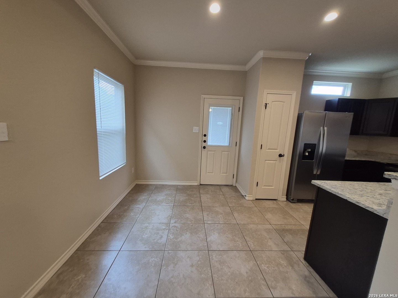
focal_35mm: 13
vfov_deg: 89.9
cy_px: 149
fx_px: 149
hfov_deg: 106.2
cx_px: 199
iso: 160
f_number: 2.2
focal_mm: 1.74
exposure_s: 1/60
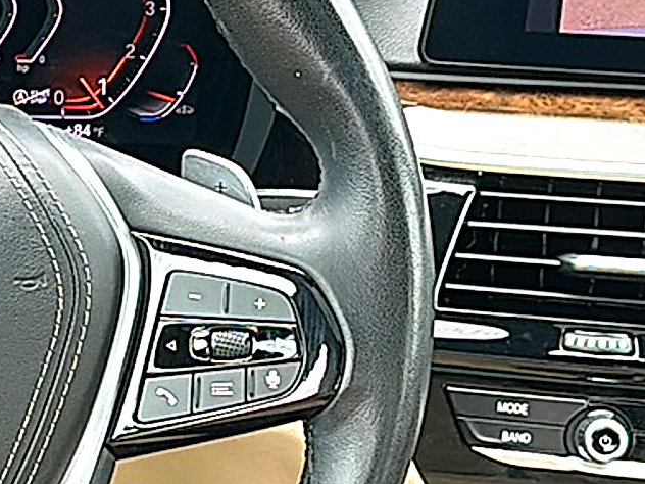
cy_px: 282
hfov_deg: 15.3
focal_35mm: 124
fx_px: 2310
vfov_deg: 11.9
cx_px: -130
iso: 80
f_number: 1.78
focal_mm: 6.86
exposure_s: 1/257
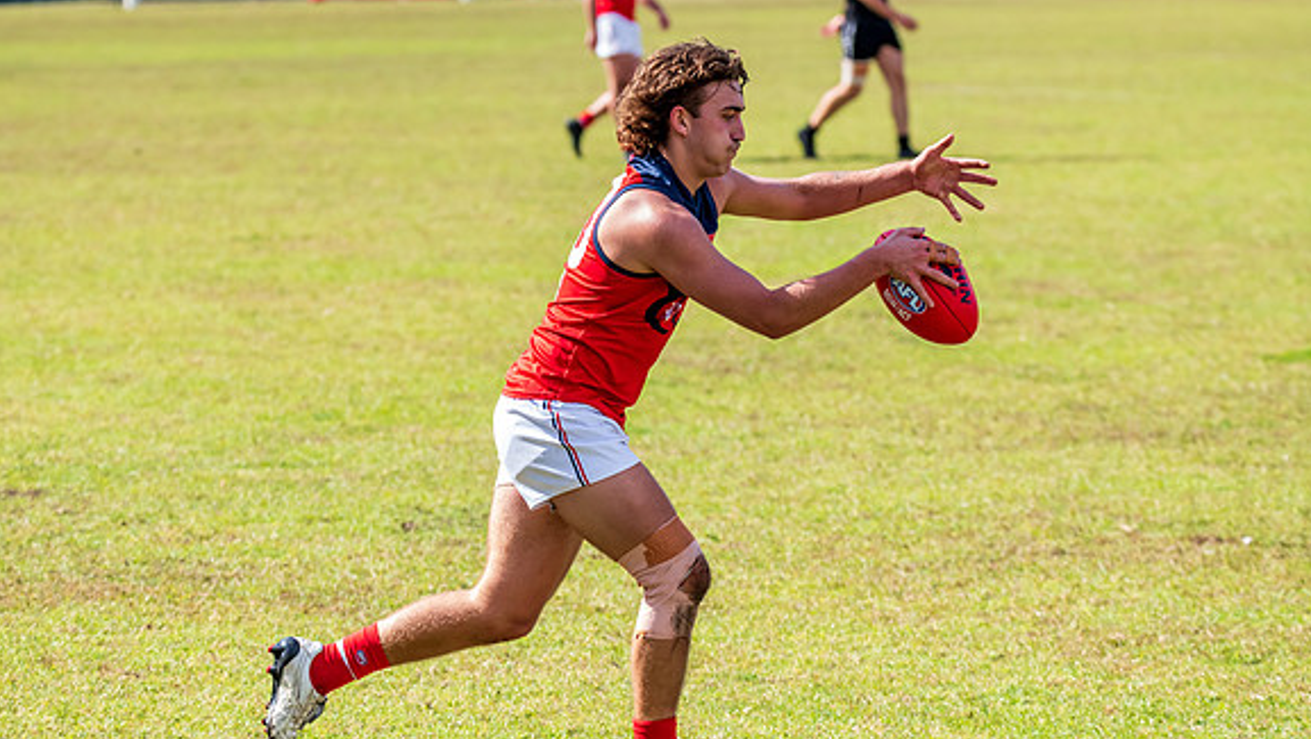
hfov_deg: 10.0
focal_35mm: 215
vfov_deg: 5.7
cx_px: 643
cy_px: 317
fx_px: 7476
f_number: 8
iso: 1250
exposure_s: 1/1600
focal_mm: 200
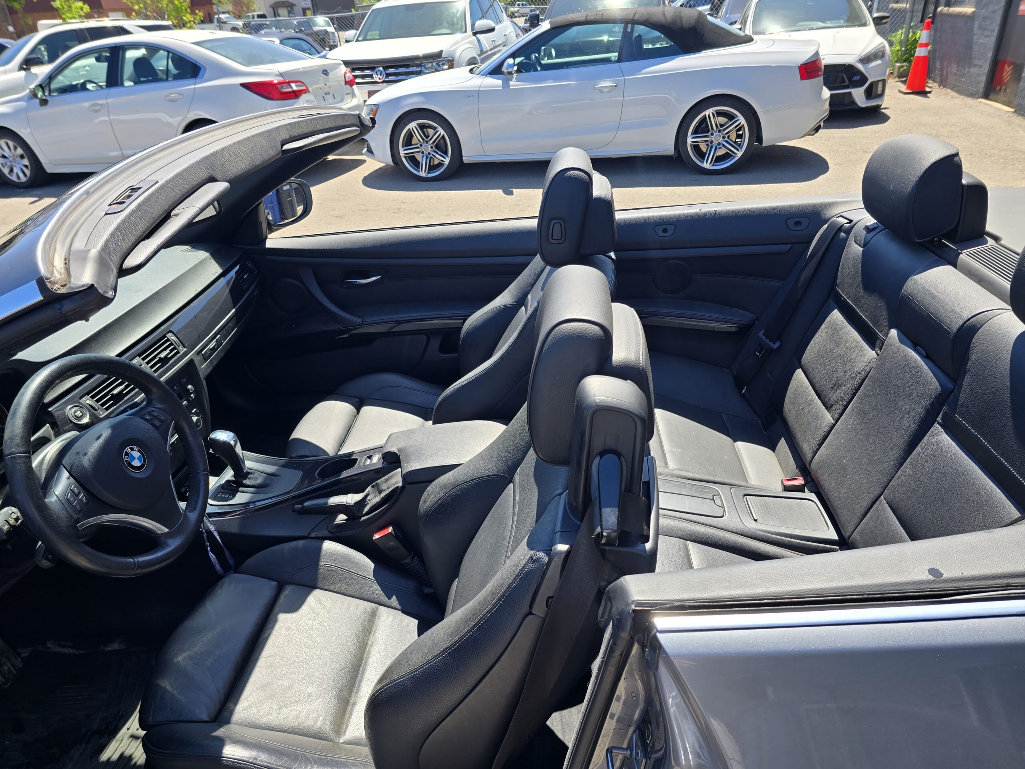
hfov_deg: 73.9
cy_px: 384
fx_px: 681
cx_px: 512
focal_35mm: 23
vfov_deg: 58.9
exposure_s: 1/367
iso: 12
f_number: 1.7
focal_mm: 6.3
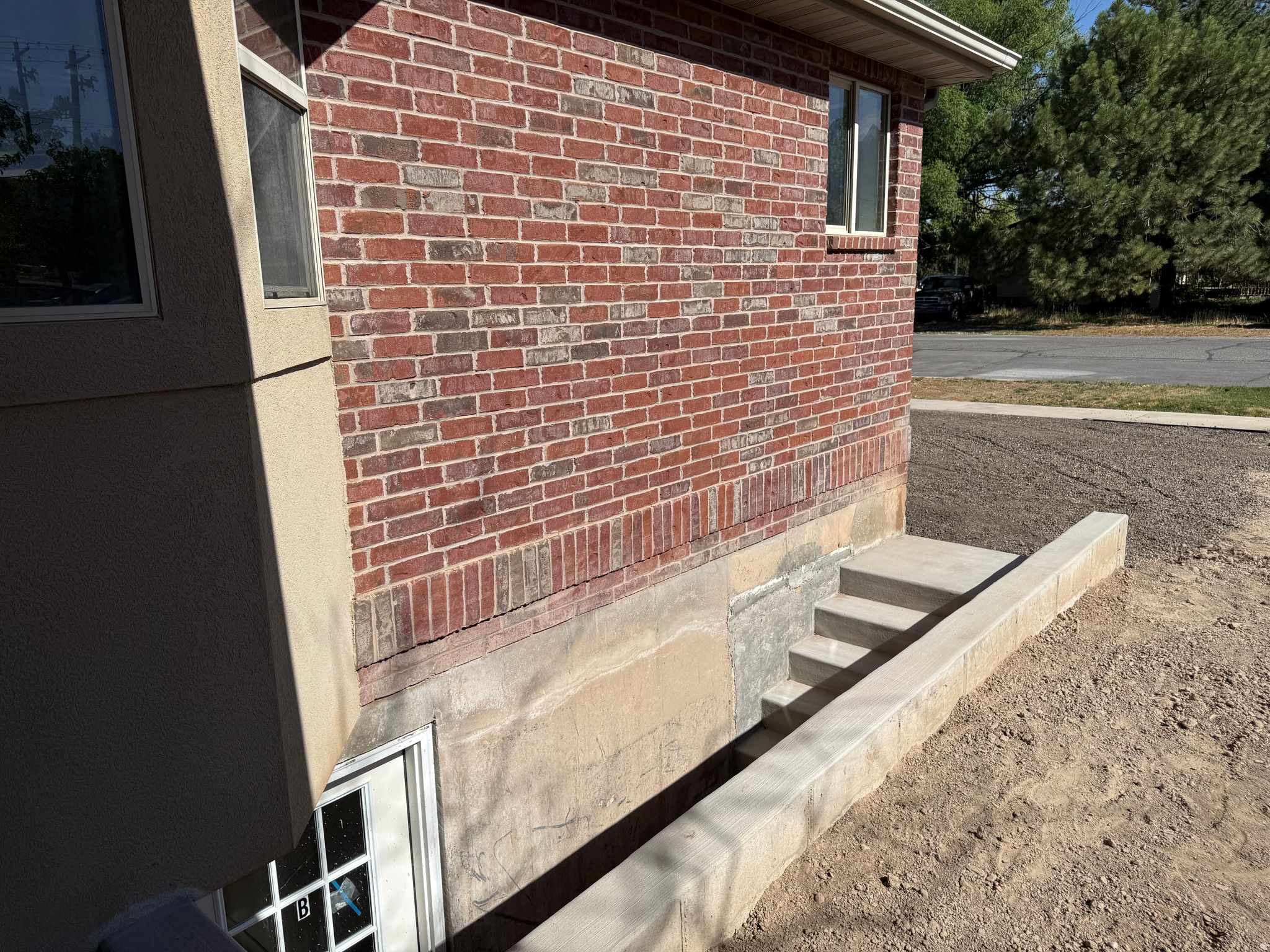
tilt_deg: -10.4
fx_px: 881
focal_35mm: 24
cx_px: 635
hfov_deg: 71.6
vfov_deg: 56.8
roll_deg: +1.1
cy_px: 476
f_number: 1.78
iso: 80
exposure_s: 1/8130
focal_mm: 6.76
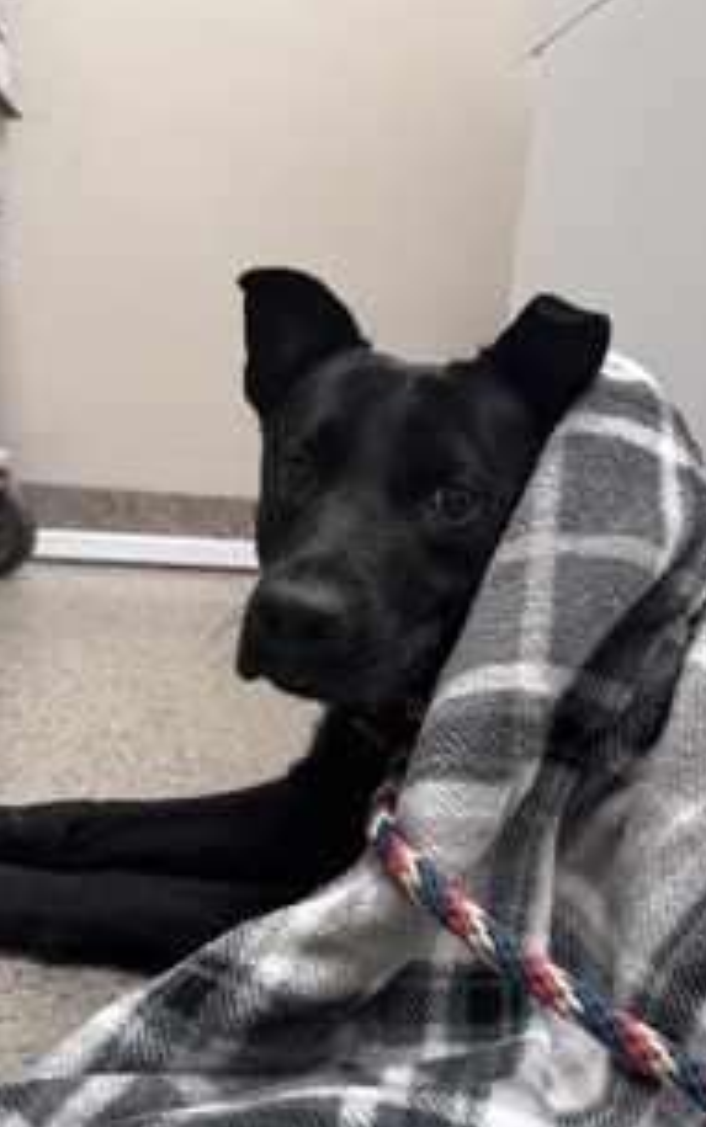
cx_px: 309
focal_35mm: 35
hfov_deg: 36.3
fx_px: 1076
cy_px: 647
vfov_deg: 55.1
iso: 200
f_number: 1.78
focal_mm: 6.76
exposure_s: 1/118
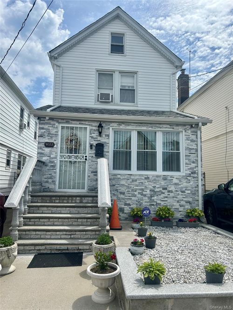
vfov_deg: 67.3
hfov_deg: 53.0
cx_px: 116
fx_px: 233
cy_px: 155
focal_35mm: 26
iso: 50
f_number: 1.5
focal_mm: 5.7
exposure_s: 1/5587
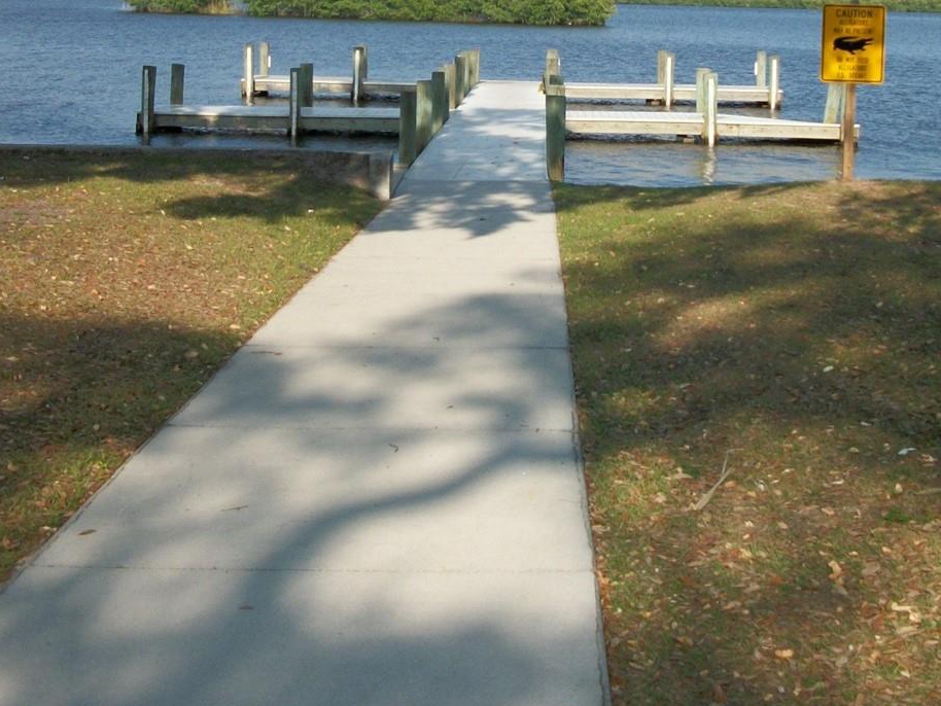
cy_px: 107
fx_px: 1523
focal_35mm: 56
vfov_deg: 25.5
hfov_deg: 34.3
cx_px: 546
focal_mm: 5.7
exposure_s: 1/160
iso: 80
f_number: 8.8
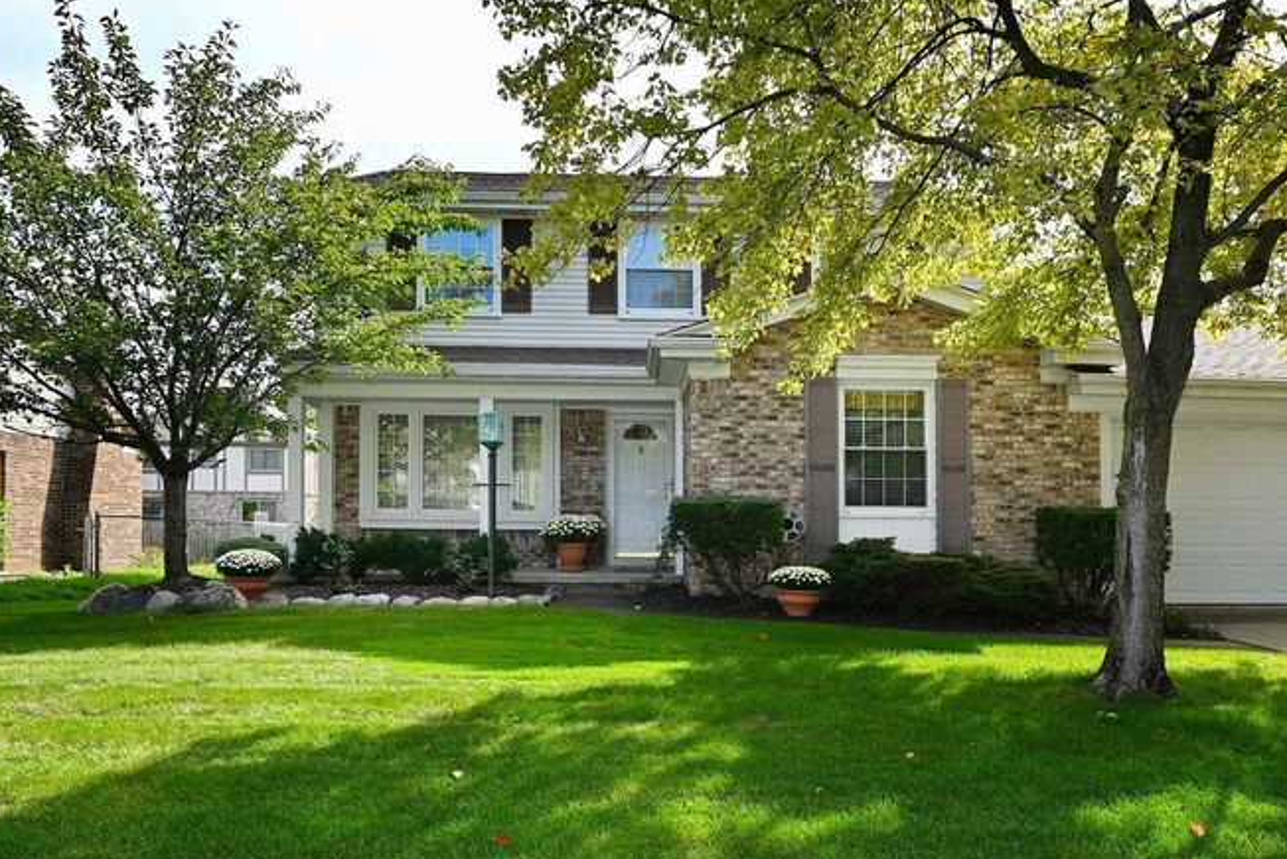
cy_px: 406
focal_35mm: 22
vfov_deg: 57.2
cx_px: 898
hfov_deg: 75.1
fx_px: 787
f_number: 7.1
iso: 100
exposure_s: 1/160
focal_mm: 14
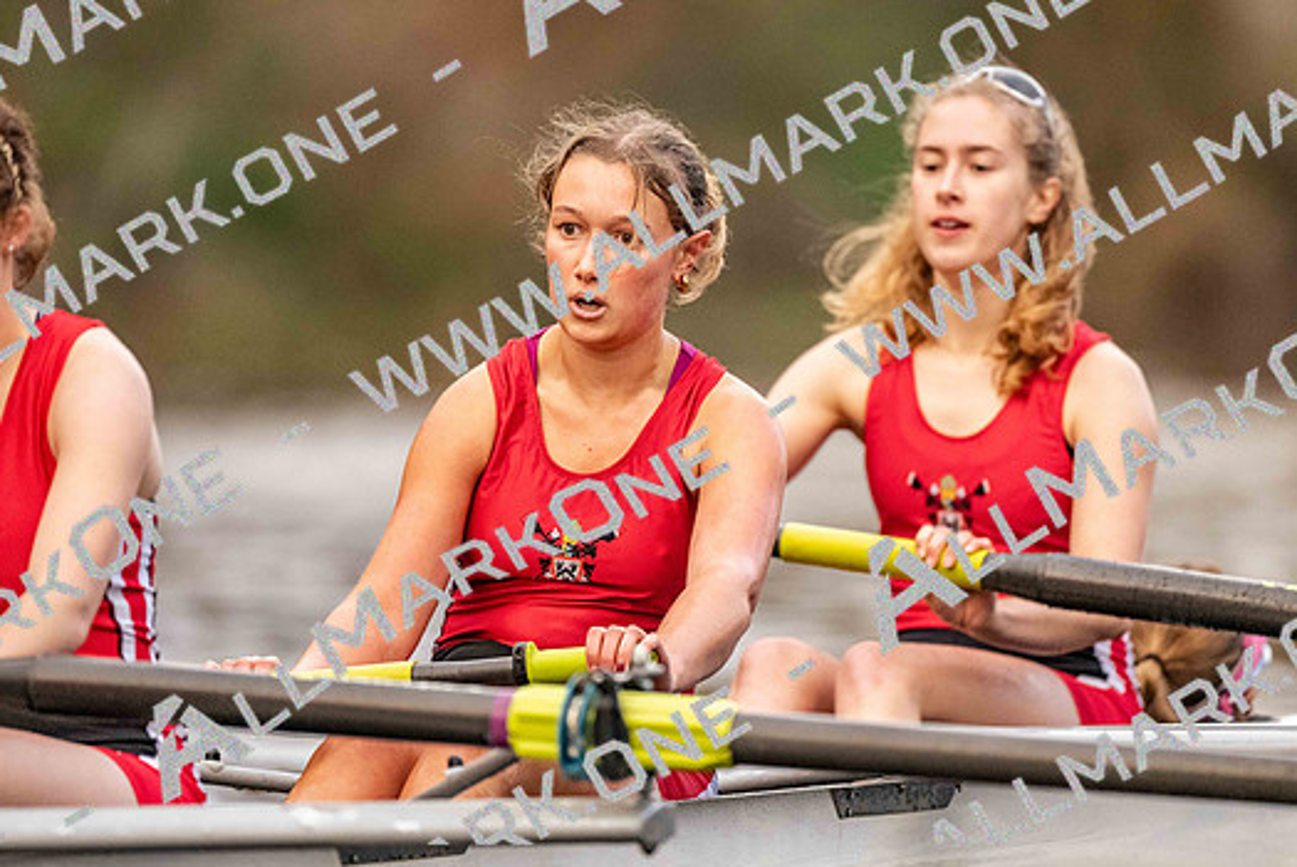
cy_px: 420
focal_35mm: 664
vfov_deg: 2.1
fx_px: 23935
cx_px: 656
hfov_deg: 3.1
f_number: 4
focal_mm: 600
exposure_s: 1/2500
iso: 5000
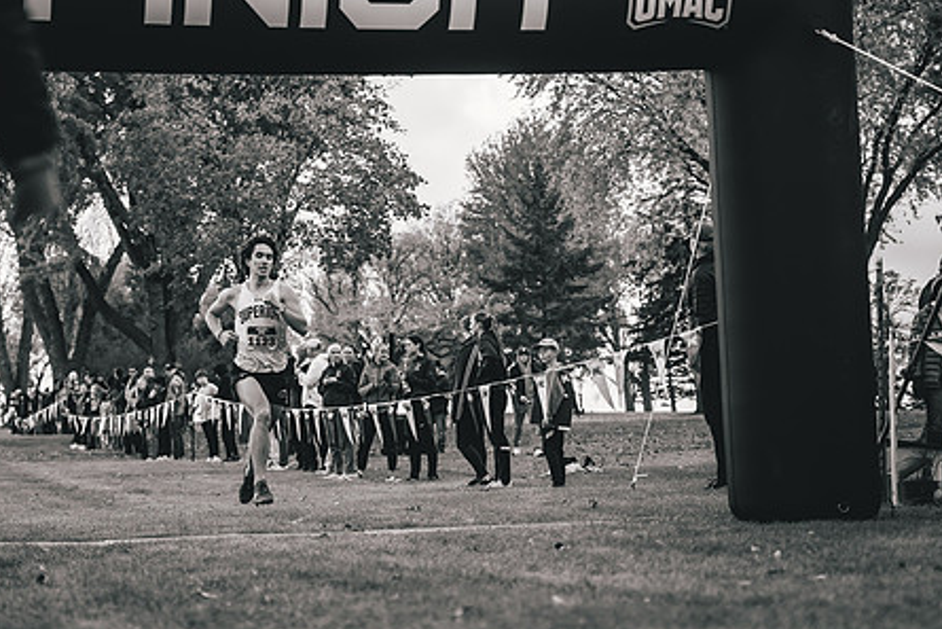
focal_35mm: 72
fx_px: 1885
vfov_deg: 18.9
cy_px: 292
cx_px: 348
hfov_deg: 28.0
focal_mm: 47
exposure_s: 1/3200
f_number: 2
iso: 200
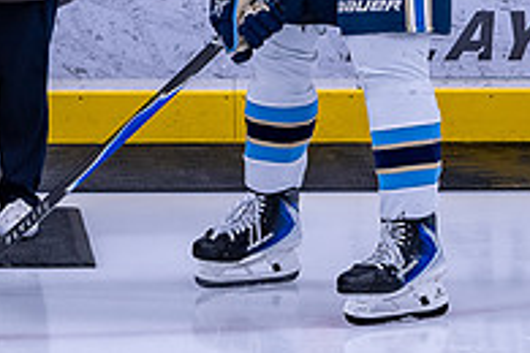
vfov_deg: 5.4
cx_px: -137
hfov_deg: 8.0
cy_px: -118
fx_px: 3724
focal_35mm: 253
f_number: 4
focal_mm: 42
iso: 320
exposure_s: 1/320
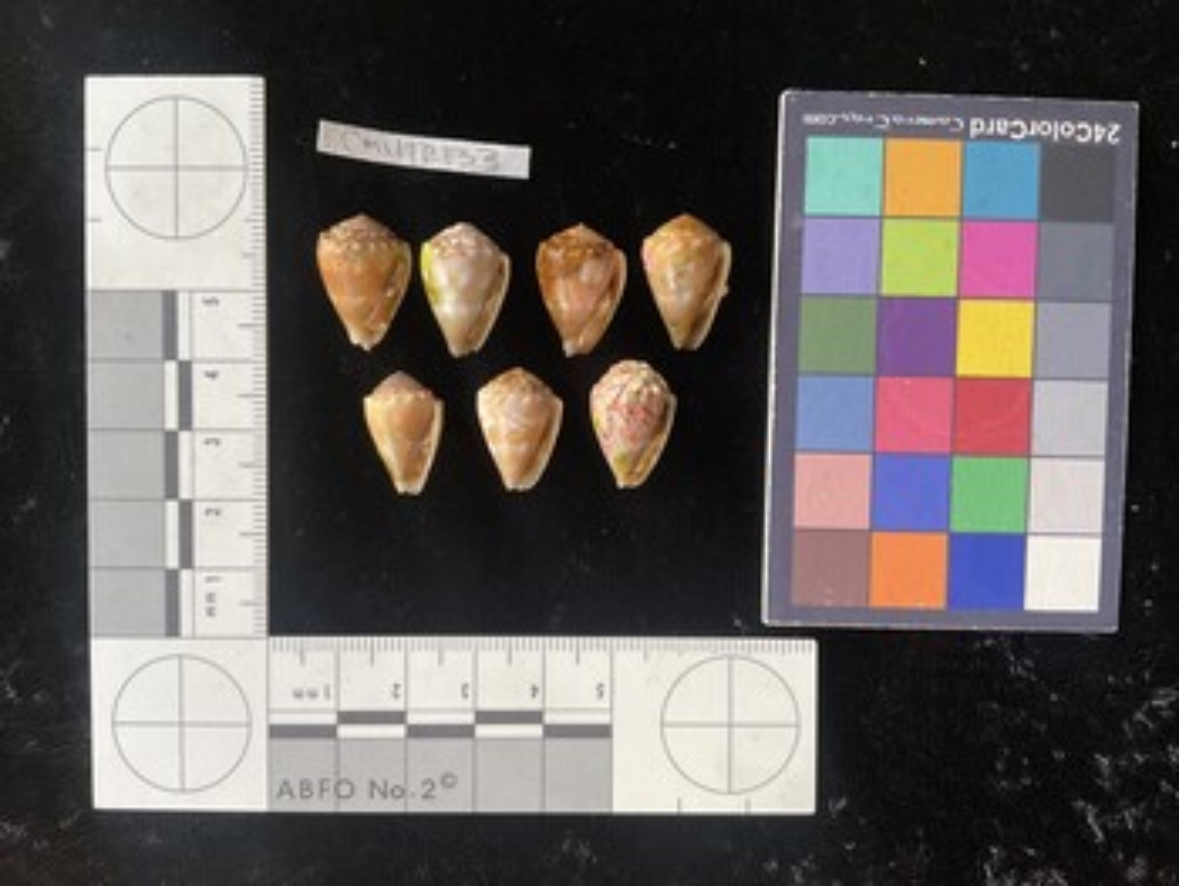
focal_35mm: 29
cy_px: 443
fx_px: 988
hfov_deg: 61.6
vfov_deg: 48.3
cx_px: 590
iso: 125
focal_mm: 3
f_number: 1.8
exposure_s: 1/60
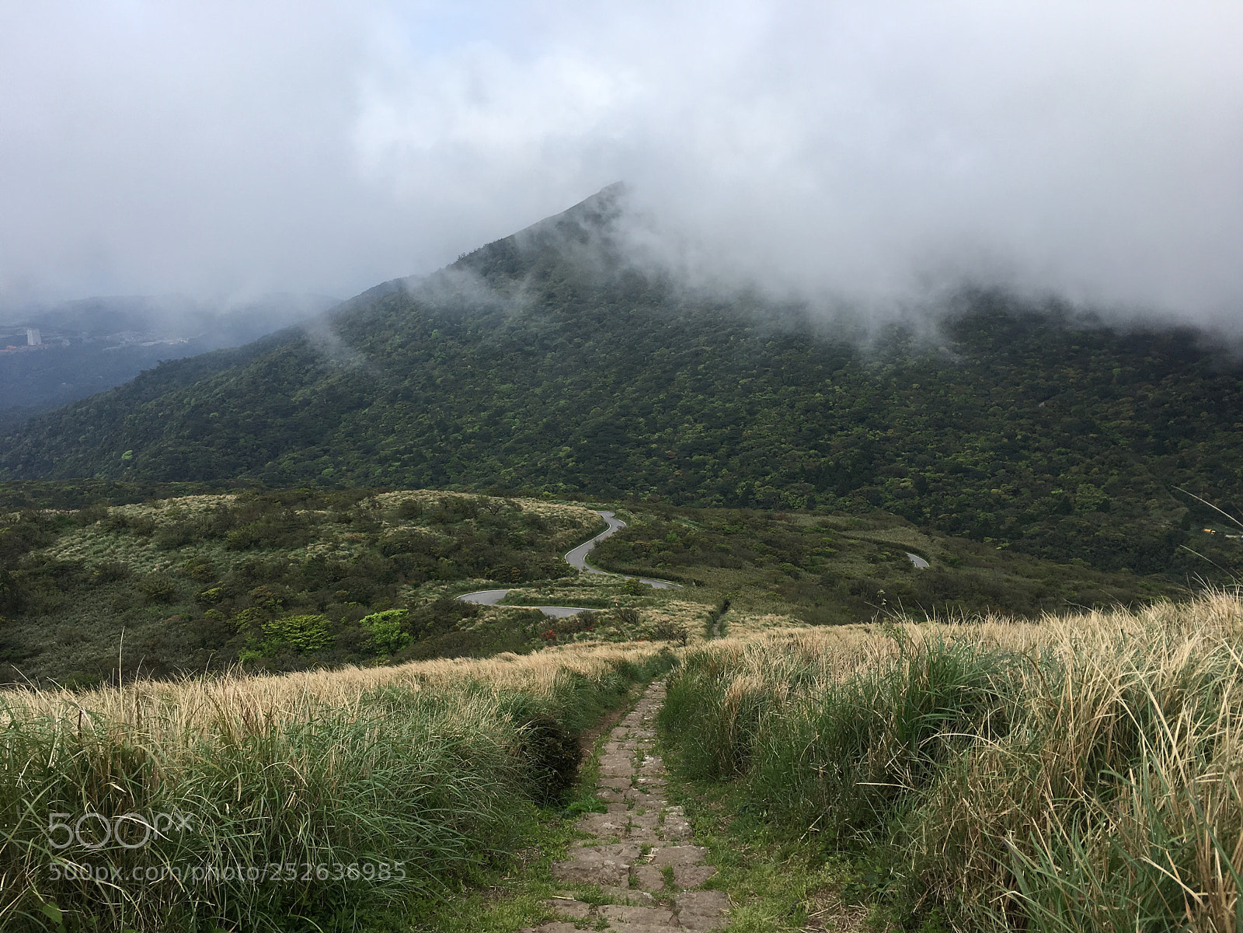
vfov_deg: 48.2
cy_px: 466
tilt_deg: -12.4
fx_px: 1041
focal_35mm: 29
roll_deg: -0.3
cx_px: 622
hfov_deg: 61.7
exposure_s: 1/938
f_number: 2.2
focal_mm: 4.15
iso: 25
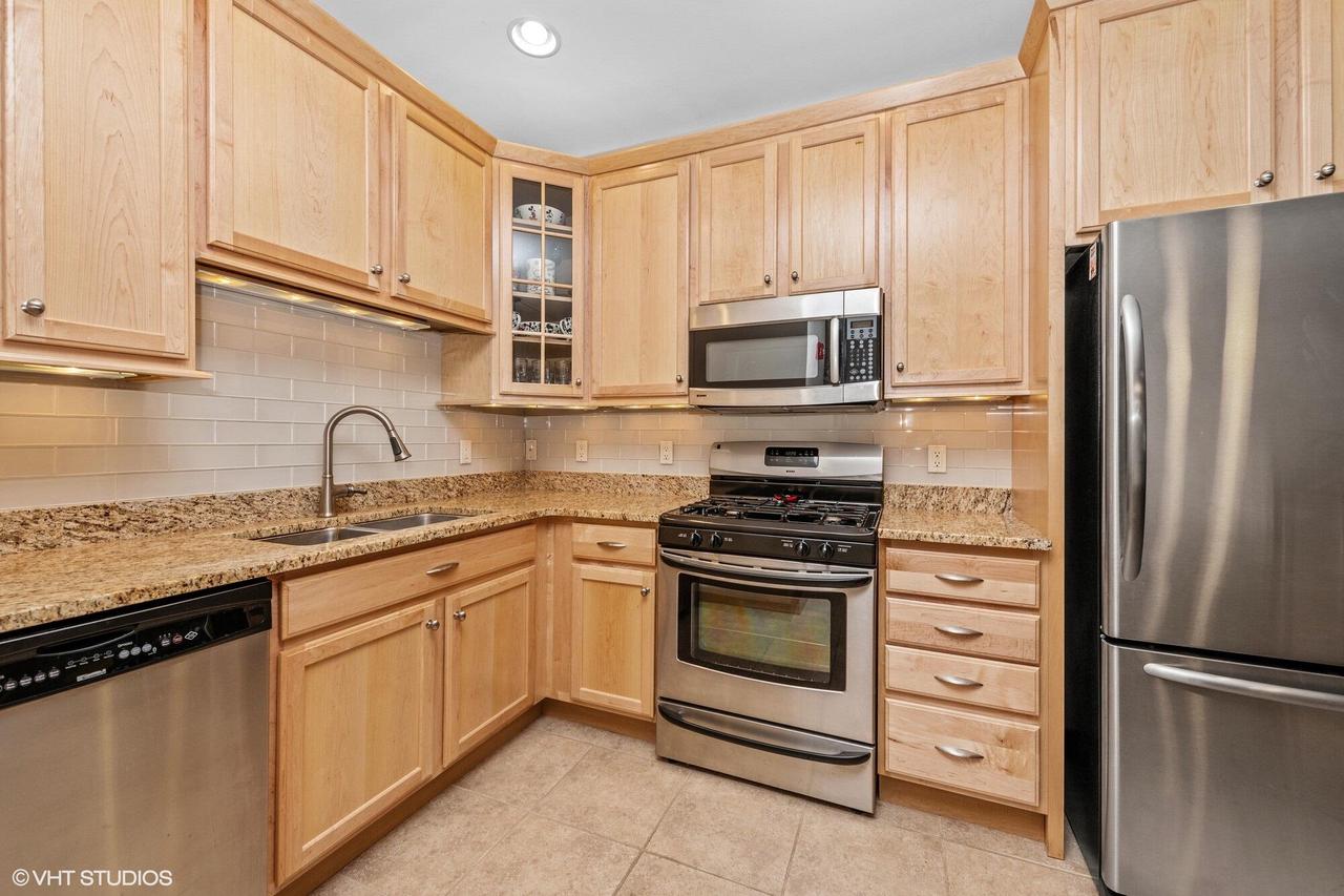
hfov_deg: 104.3
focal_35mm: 14
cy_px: 448
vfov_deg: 81.2
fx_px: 523
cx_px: 672
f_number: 8
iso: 200
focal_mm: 14
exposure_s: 1/15
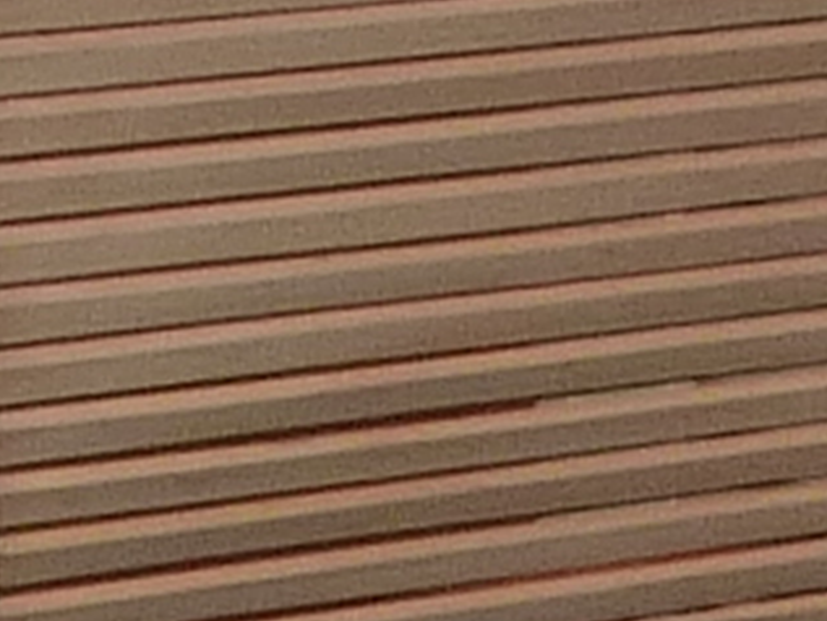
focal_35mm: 278
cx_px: -65
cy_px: 1419
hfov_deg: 7.1
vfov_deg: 5.2
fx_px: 6644
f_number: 3.3
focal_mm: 4.1
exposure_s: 1/30
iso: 200
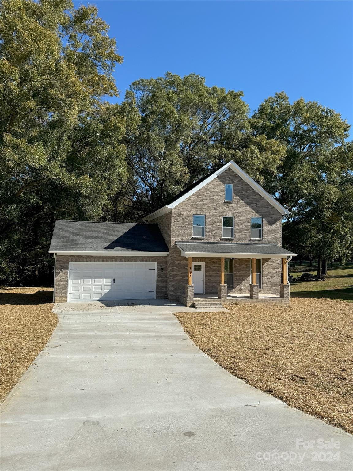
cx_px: 176
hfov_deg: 56.8
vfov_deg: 71.6
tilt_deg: +2.5
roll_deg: -0.5
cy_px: 236
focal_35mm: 24
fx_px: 326
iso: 80
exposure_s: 1/5814
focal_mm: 6.76
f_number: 1.78
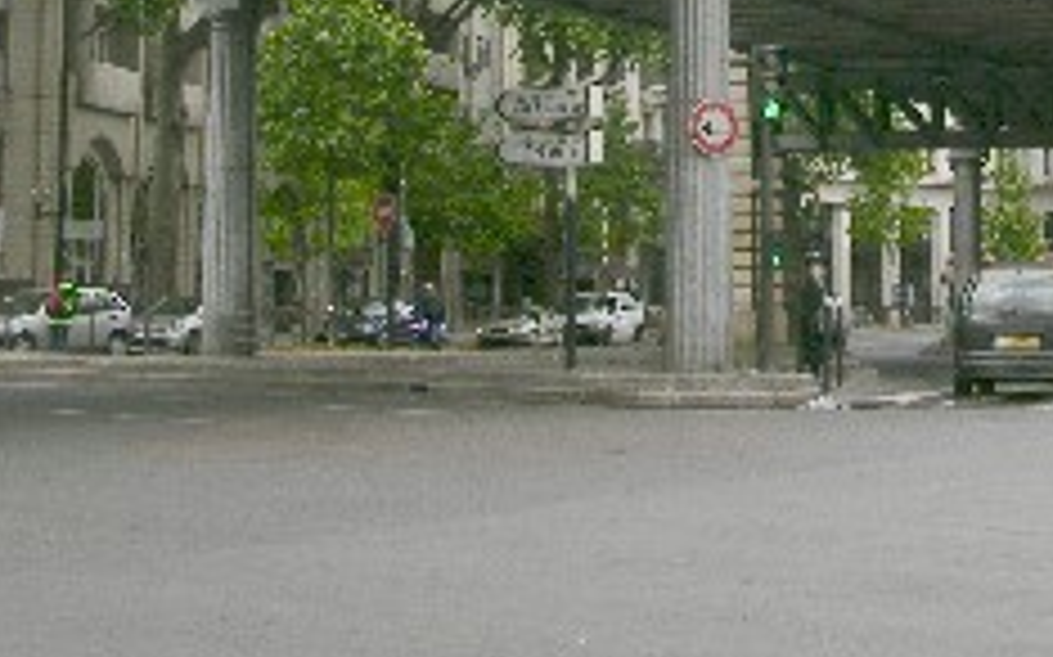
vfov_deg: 13.7
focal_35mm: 93
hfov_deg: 22.2
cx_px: 722
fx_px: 2668
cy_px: -117
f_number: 8
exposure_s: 1/89.6
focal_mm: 8.9
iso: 50
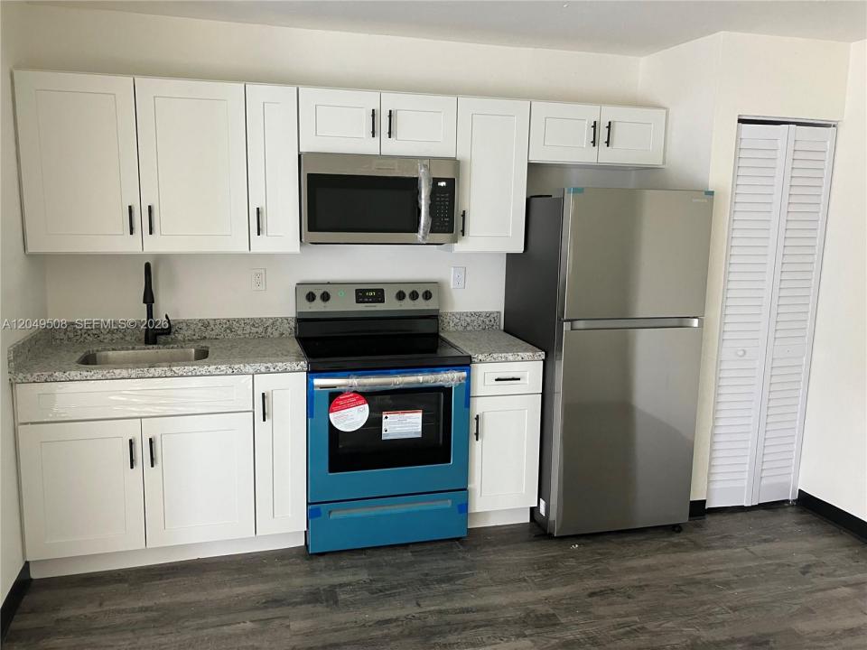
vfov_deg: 49.7
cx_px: 434
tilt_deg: -8.1
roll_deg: -1.3
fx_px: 701
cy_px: 325
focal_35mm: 28
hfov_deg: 63.4
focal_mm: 3.99
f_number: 1.8
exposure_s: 1/60
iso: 200
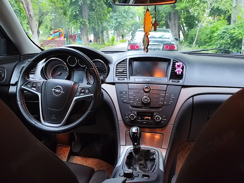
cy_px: 92
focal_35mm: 39
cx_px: 122
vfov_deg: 36.8
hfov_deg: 47.9
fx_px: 275
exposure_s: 1/20
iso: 800
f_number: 1.65
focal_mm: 6.14
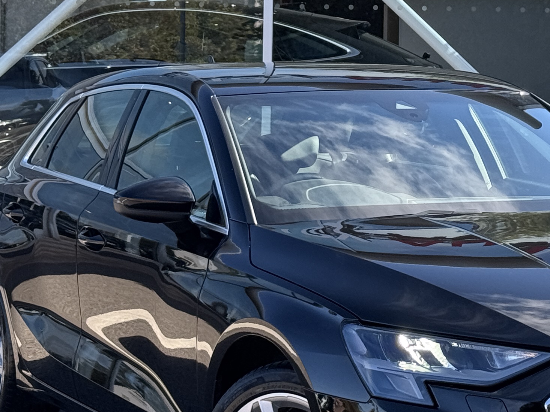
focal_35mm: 132
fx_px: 2098
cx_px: 420
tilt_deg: -1.4
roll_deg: -0.7
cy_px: 110
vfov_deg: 11.2
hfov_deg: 14.9
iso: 80
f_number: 1.78
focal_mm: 6.76
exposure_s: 1/951
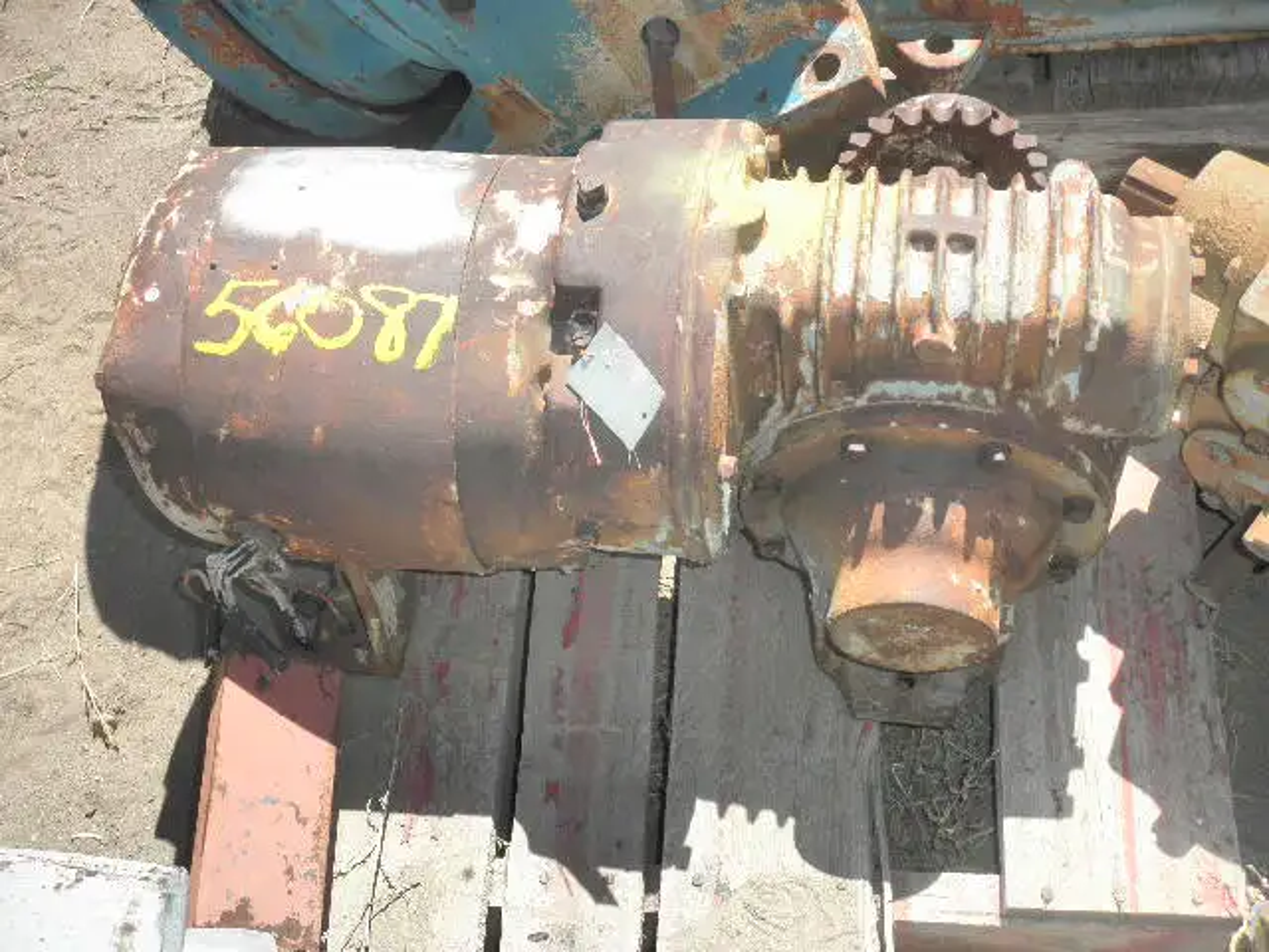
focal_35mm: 44
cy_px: 476
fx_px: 1613
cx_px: 634
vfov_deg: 32.9
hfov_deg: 42.9
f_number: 3.4
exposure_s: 1/400
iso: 64
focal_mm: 7.9
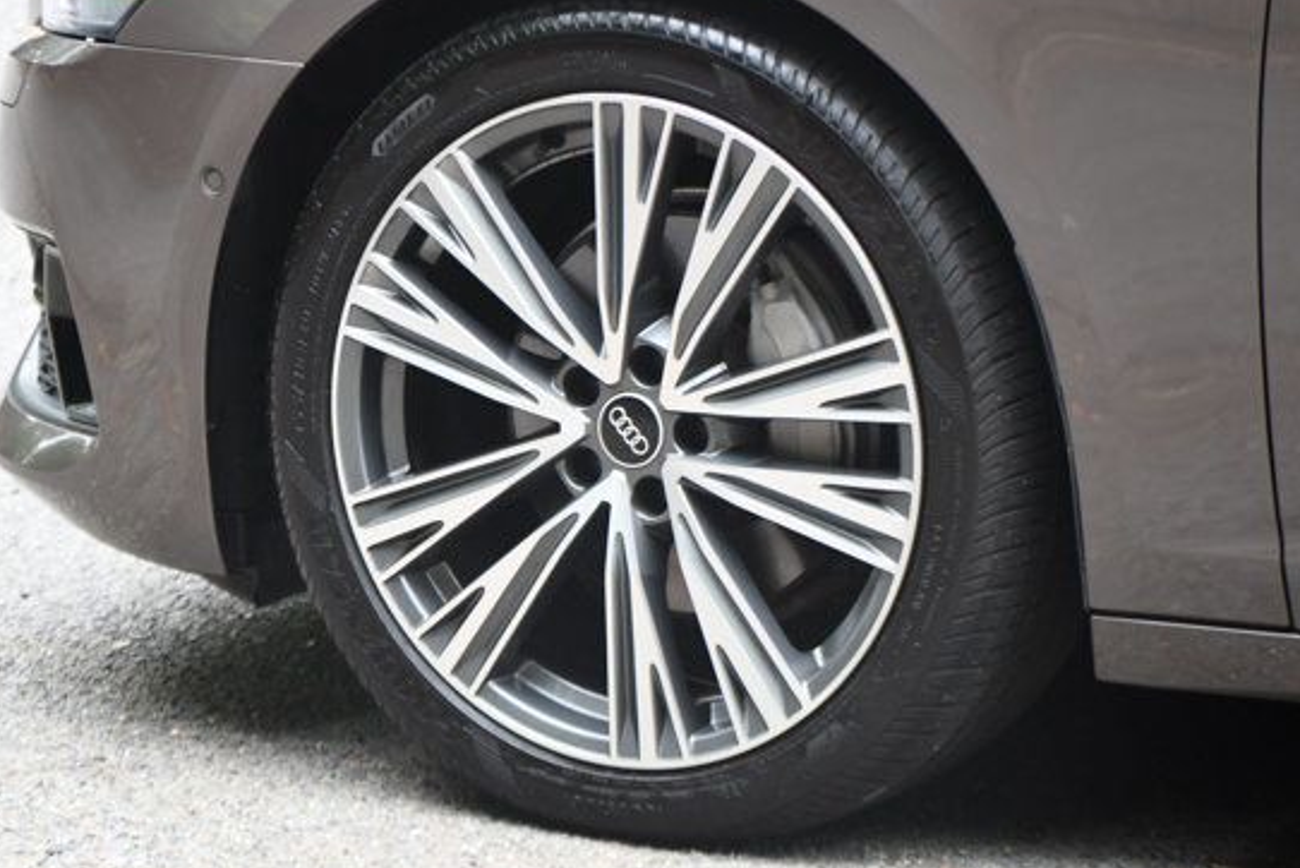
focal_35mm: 177
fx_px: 6395
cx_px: 633
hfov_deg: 11.6
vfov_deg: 7.8
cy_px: 409
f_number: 4.8
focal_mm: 100
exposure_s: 1/250
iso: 640
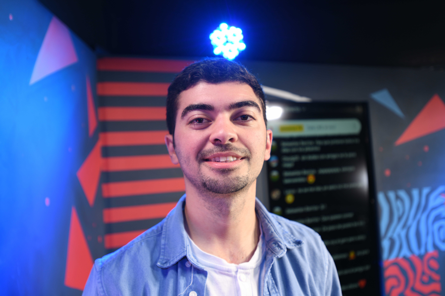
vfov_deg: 37.9
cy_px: 148
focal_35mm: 35
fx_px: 433
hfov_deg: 54.4
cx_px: 222
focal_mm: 35
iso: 320
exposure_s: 1/60
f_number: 2.8
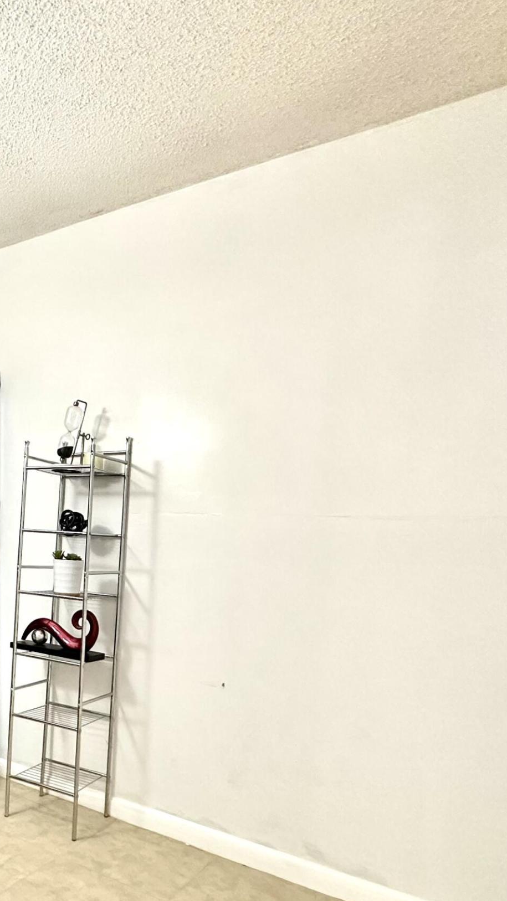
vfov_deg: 68.8
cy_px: 562
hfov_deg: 38.5
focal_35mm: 27
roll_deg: -2.3
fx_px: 645
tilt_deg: -2.9
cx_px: 9
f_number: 2.2
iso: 400
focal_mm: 2.22
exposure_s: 1/60
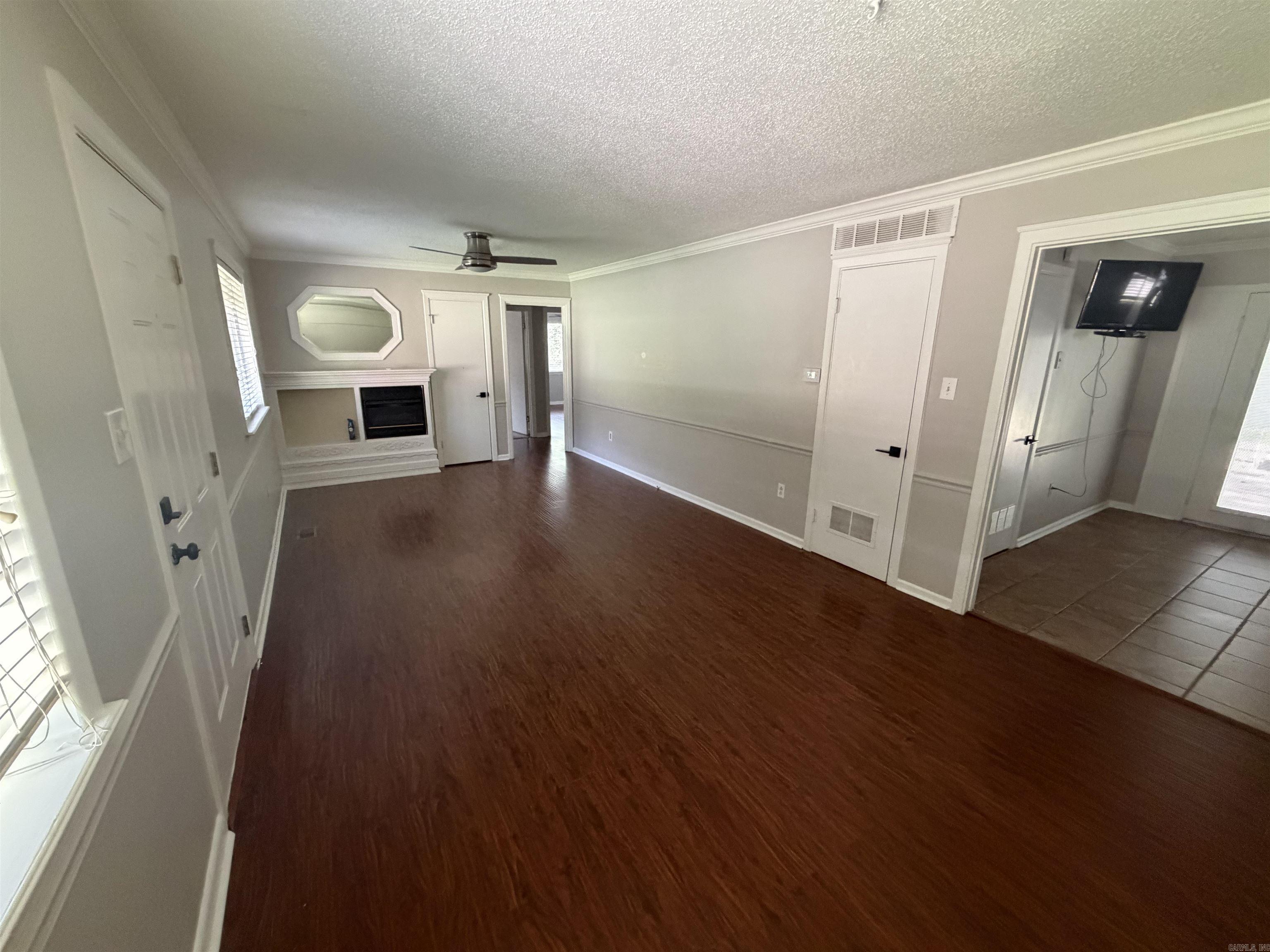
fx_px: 514
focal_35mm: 14
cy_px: 476
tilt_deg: -14.7
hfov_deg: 102.1
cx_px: 635
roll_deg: -0.2
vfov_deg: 85.7
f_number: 2.2
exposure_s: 1/60
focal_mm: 2.22
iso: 800
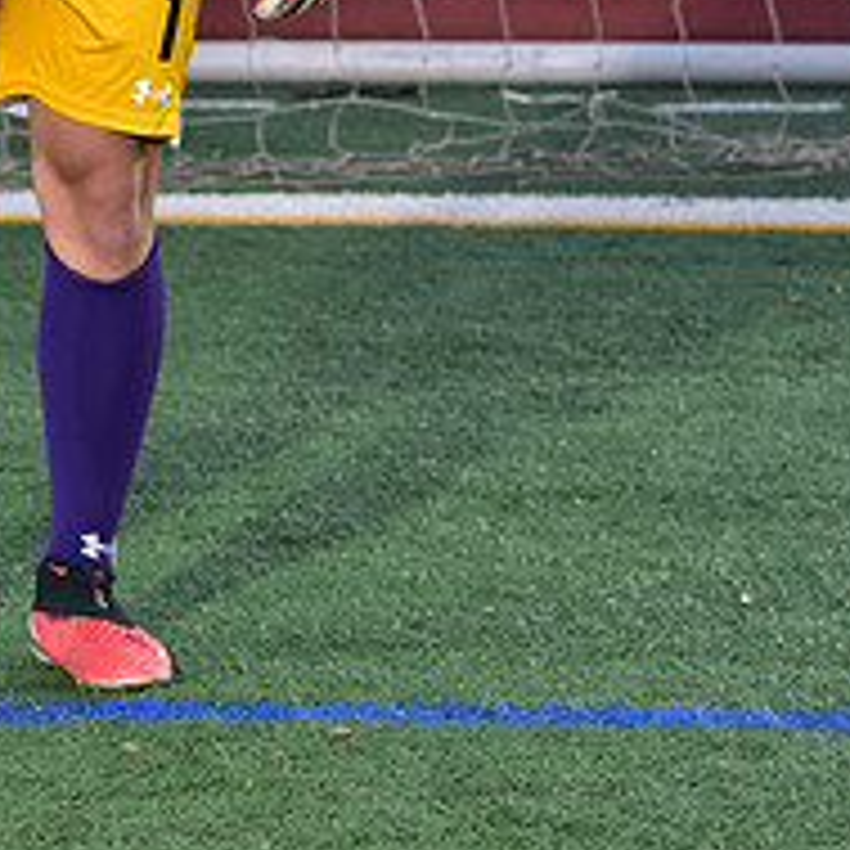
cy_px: -414
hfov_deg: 5.5
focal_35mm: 318
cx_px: 61
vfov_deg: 5.5
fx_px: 8834
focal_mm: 122
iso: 400
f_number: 7.1
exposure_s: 1/200
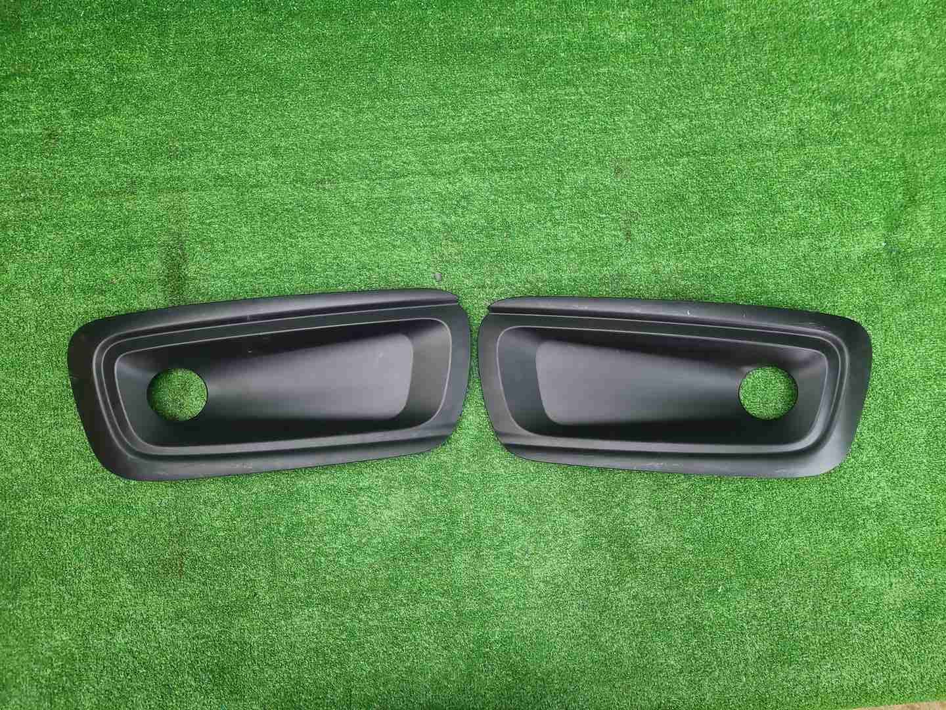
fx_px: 711
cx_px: 473
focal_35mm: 26
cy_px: 355
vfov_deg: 53.1
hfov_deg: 67.3
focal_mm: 5.4
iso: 286
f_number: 1.8
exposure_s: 1/50
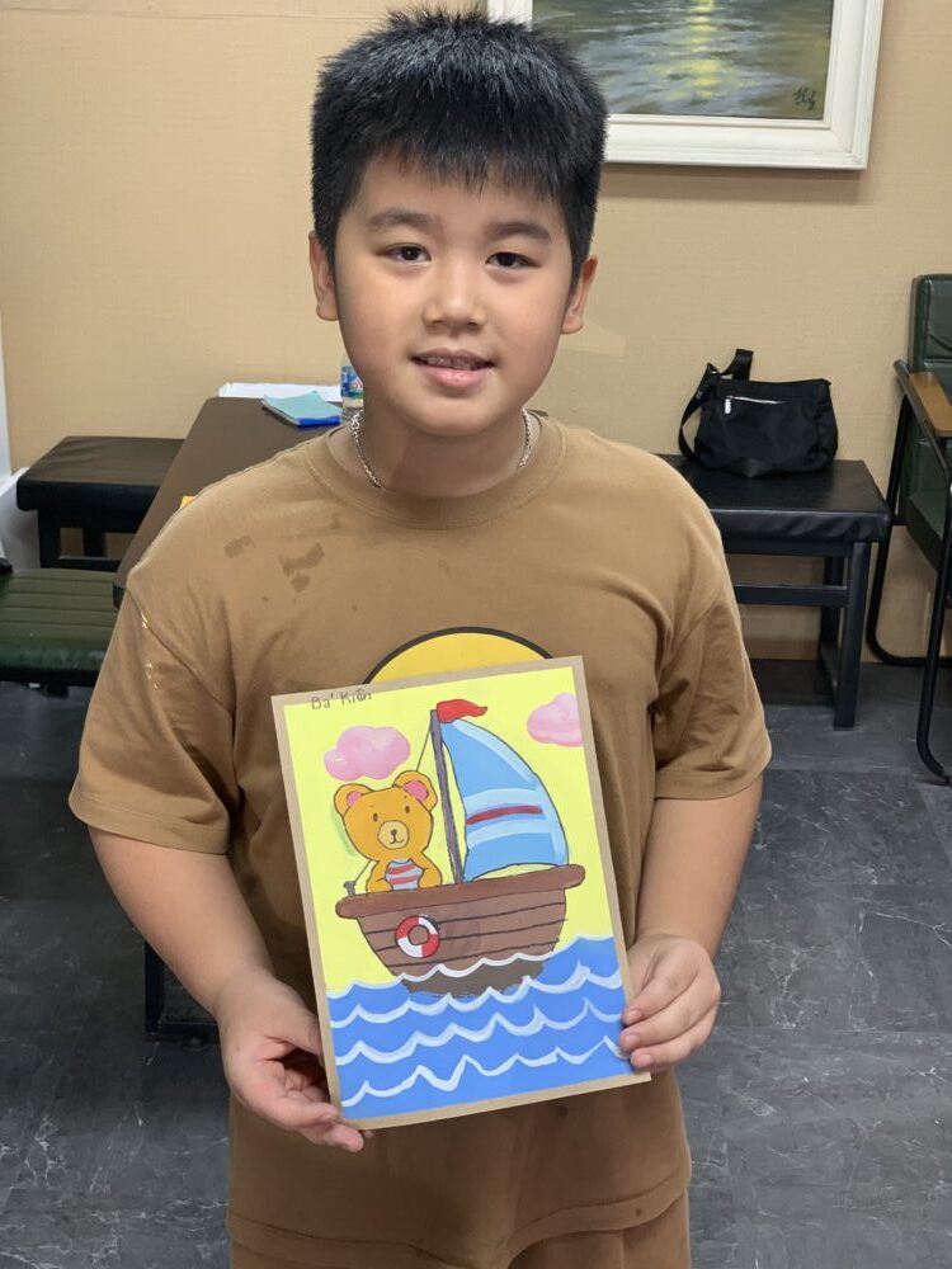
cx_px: 476
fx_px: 1907
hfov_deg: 28.0
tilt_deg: -20.2
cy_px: 634
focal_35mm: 52
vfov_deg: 36.8
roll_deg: -2.0
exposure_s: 1/50
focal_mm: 6
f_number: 2.4
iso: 80
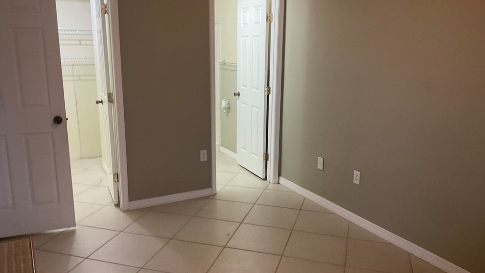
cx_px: 245
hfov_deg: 61.0
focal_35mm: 32
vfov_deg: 36.7
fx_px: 412
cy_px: 139
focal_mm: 3
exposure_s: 1/60
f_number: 1.8
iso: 100
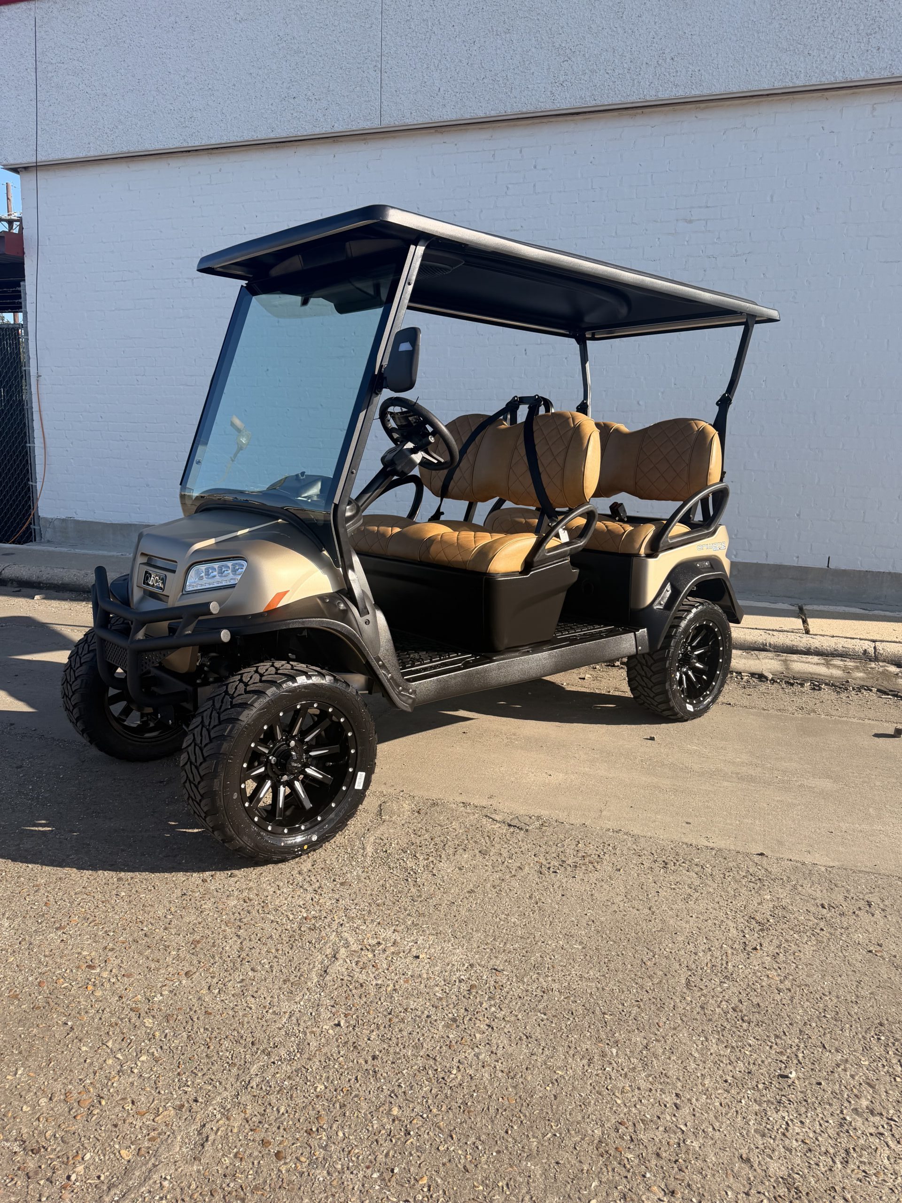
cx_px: 451
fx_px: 834
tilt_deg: -9.8
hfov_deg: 56.8
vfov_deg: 71.6
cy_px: 602
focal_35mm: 24
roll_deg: -1.3
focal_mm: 6.76
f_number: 1.78
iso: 100
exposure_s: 1/3279
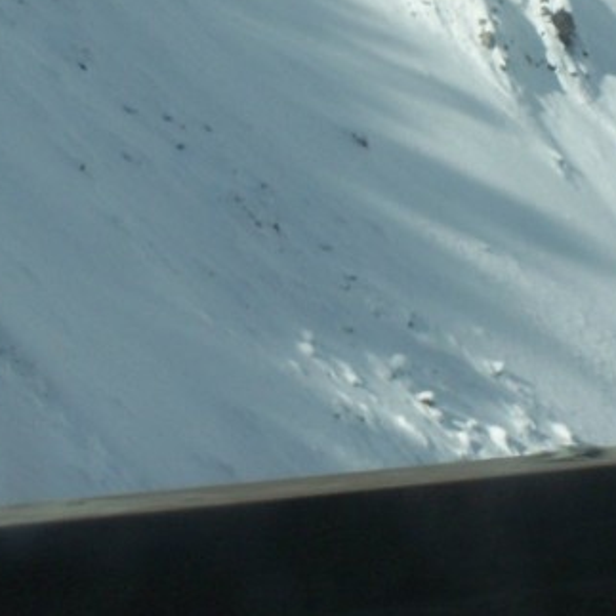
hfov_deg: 8.5
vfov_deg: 8.5
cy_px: 154
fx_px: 4147
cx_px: 216
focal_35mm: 206
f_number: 6.3
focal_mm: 15.6
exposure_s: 1/500
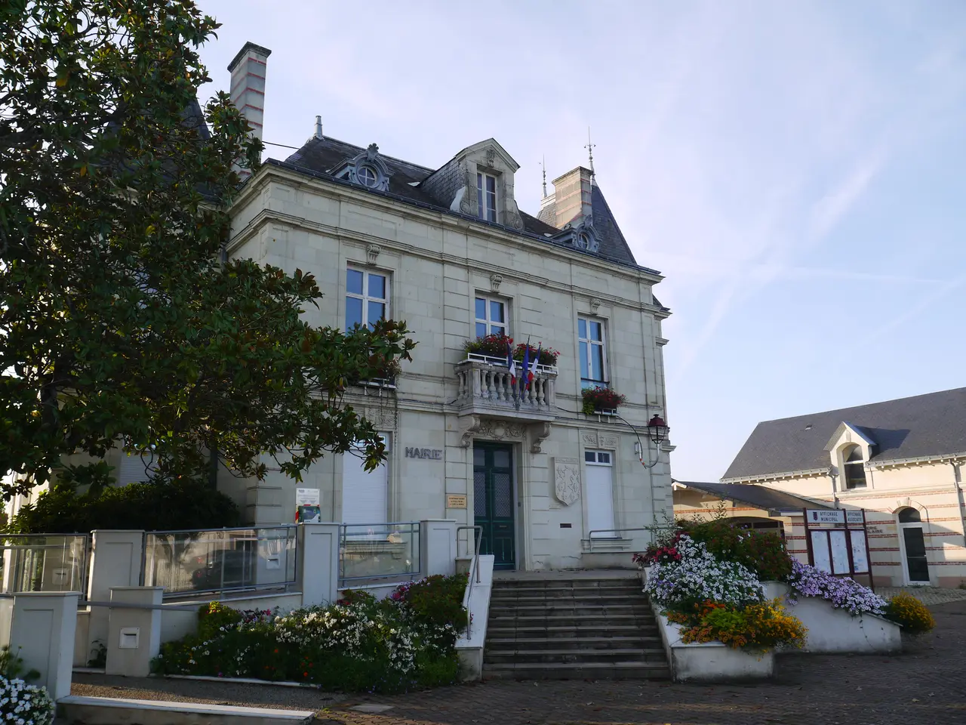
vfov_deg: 49.7
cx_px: 483
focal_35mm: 28
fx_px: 781
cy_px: 362
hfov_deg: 63.4
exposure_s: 1/250
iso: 160
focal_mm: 14
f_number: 6.3
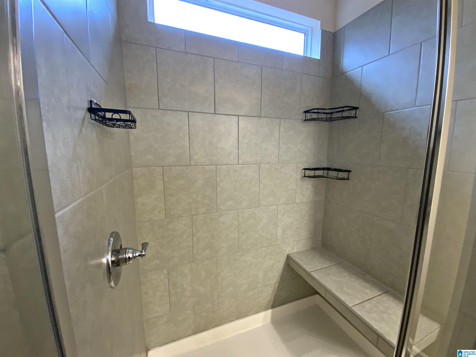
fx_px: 179
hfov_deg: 106.2
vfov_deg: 89.9
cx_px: 238
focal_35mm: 13
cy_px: 178
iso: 200
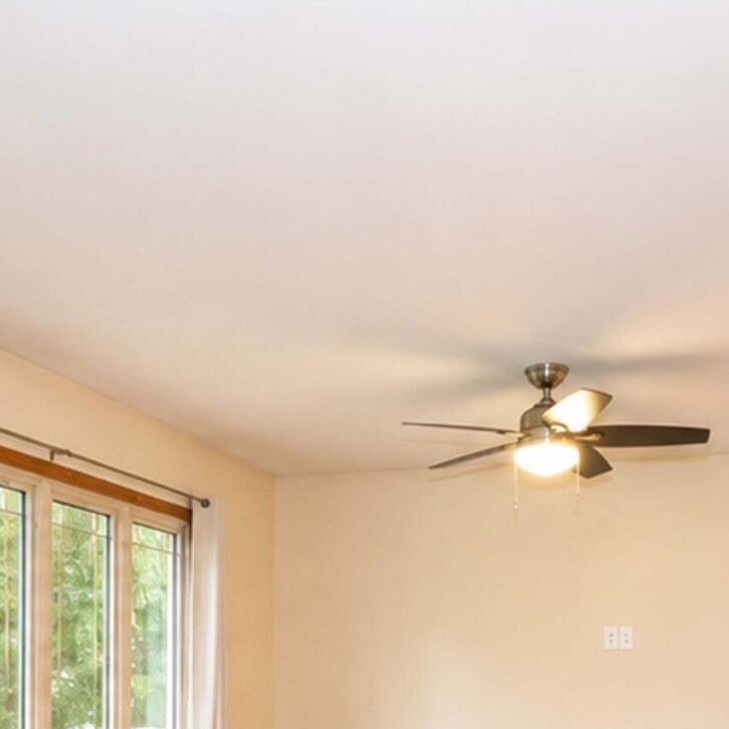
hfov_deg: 37.5
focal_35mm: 45
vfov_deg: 34.5
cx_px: 353
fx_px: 1072
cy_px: 709
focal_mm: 10
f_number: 7.1
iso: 2000
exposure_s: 1/60
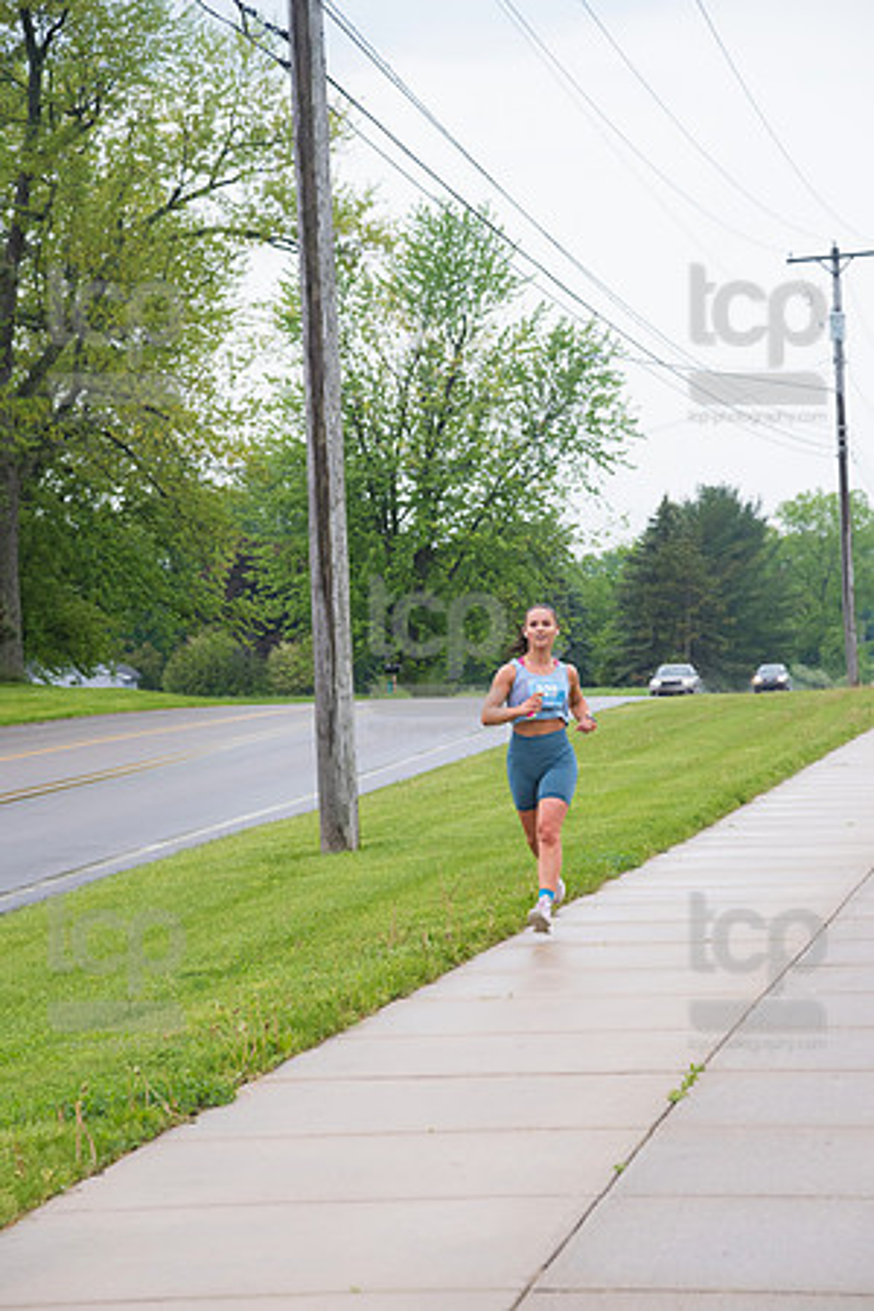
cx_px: 437
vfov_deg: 17.1
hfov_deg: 11.4
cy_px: 656
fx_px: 4370
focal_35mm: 120
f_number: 6.3
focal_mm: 120
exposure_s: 1/640
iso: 1000
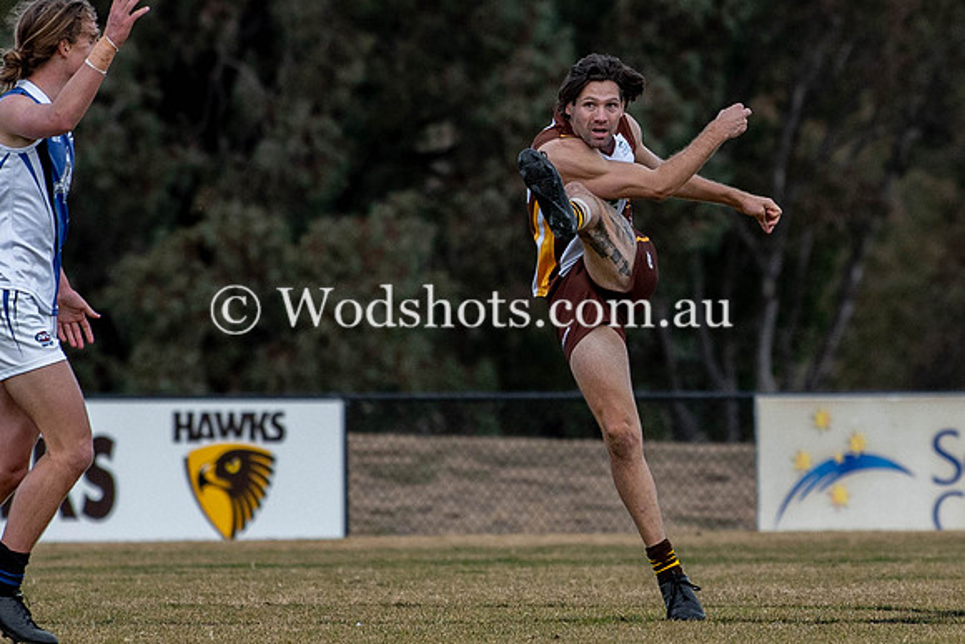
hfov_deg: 2.1
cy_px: 244
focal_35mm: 962
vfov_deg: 1.4
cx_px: 722
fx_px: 25798
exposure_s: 1/1600
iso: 400
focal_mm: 200
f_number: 3.5
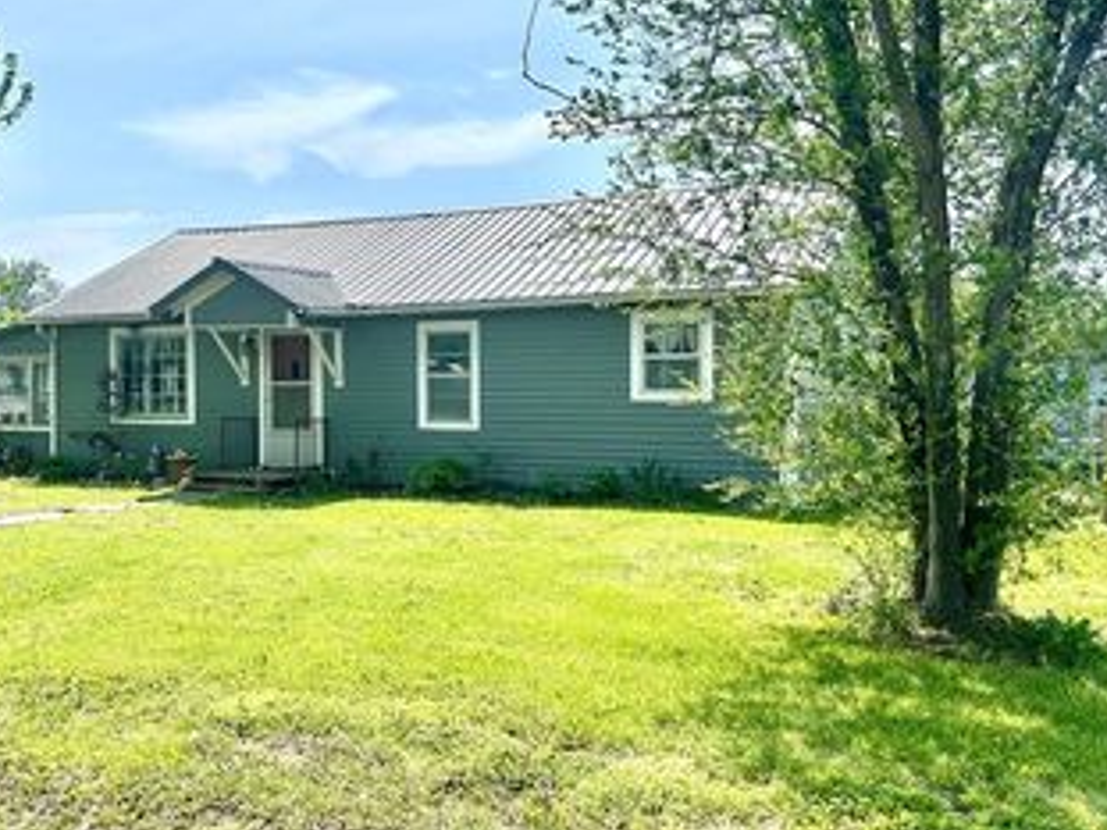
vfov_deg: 39.6
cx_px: 432
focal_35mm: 36
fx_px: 1151
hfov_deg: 51.0
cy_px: 383
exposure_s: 1/6993
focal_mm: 5.7
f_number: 1.5
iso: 50
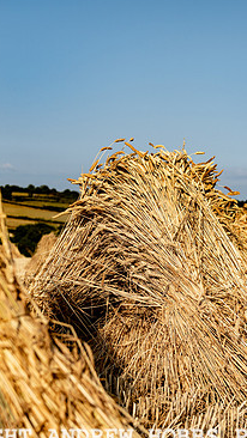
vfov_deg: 29.0
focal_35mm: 73
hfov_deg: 16.5
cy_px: 223
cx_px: 147
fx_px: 850
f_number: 4
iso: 64
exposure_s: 1/2000
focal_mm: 44
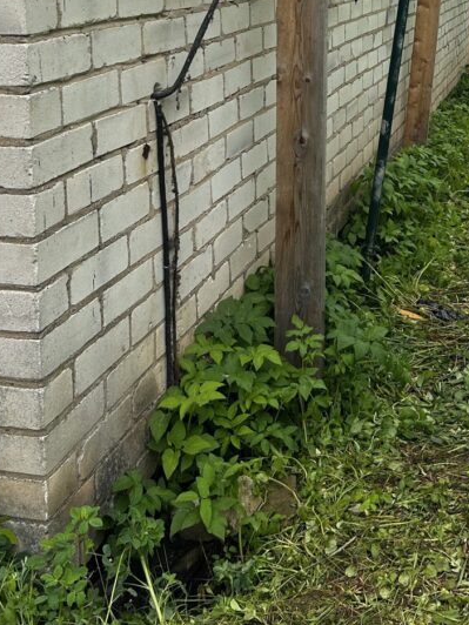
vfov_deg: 35.2
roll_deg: -0.1
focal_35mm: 50
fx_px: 903
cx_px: 401
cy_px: 26
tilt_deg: -6.3
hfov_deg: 28.2
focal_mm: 5.7
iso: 50
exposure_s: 1/1698
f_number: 1.5
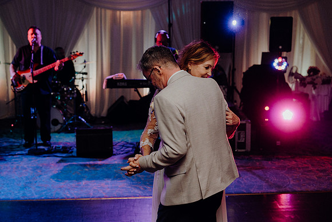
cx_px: 166
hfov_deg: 40.3
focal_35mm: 49
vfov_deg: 27.5
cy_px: 111
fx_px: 452
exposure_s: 1/200
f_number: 3.5
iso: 2500
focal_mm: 49
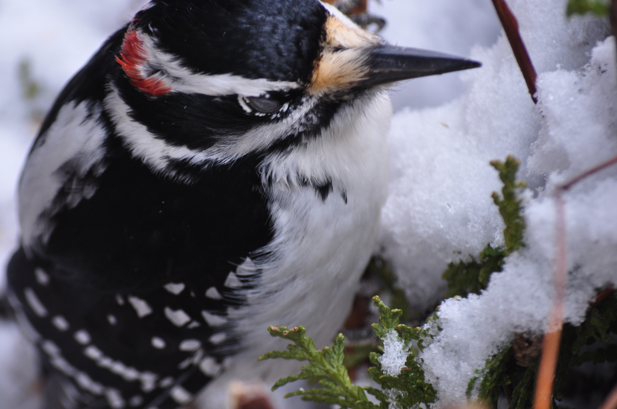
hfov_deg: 6.0
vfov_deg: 4.0
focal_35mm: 346
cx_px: 266
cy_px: 195
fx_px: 5922
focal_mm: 200
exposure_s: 1/60
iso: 320
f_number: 8
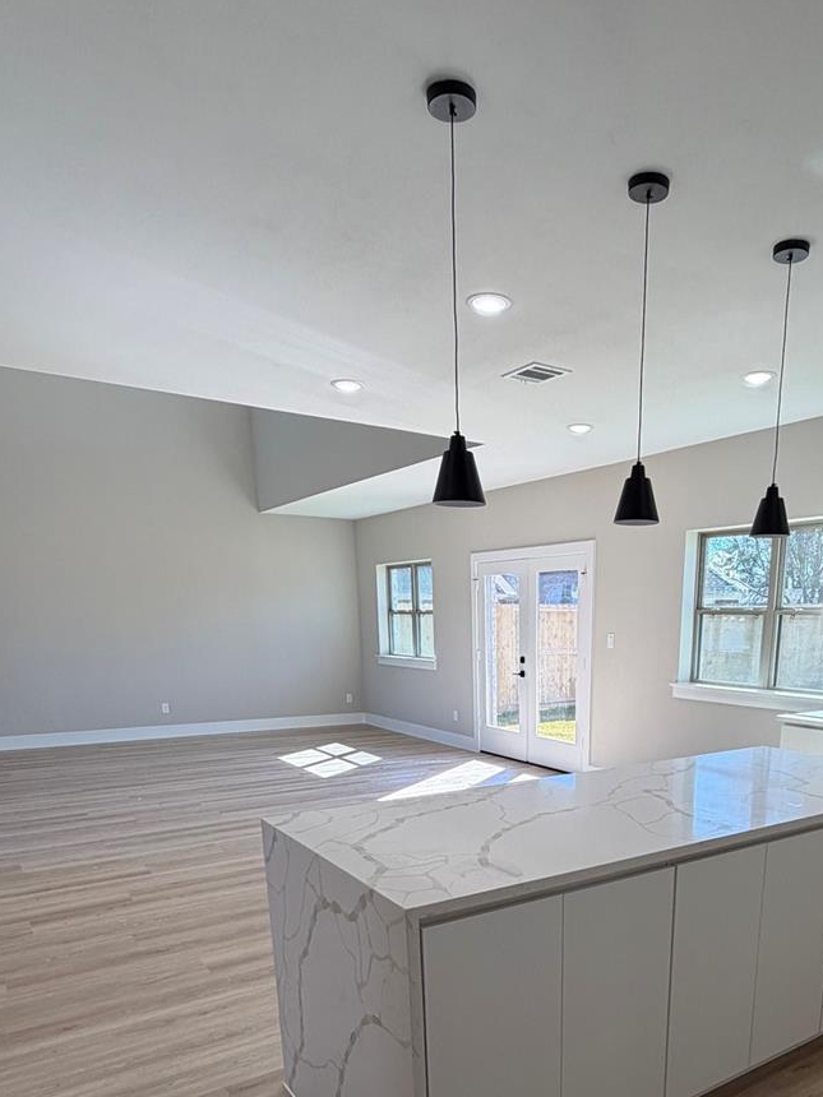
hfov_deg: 53.8
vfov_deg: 64.9
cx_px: 545
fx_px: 793
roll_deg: +0.1
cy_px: 832
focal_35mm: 25
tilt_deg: -14.3
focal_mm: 2.22
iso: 50
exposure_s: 1/120
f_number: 2.2
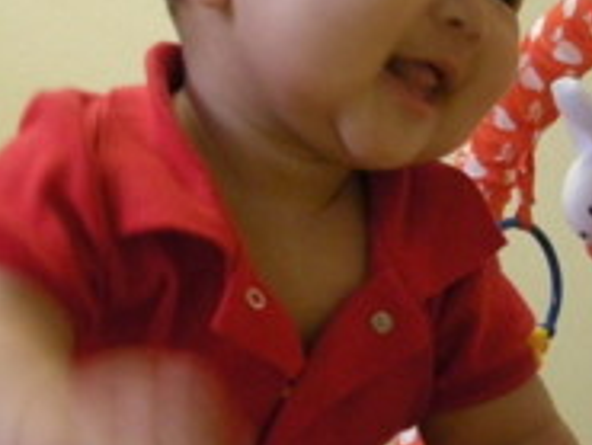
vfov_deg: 17.3
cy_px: 147
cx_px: 253
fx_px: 1455
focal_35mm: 85
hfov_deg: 23.0
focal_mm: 5.7
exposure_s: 1/18.5
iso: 400
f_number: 2.8
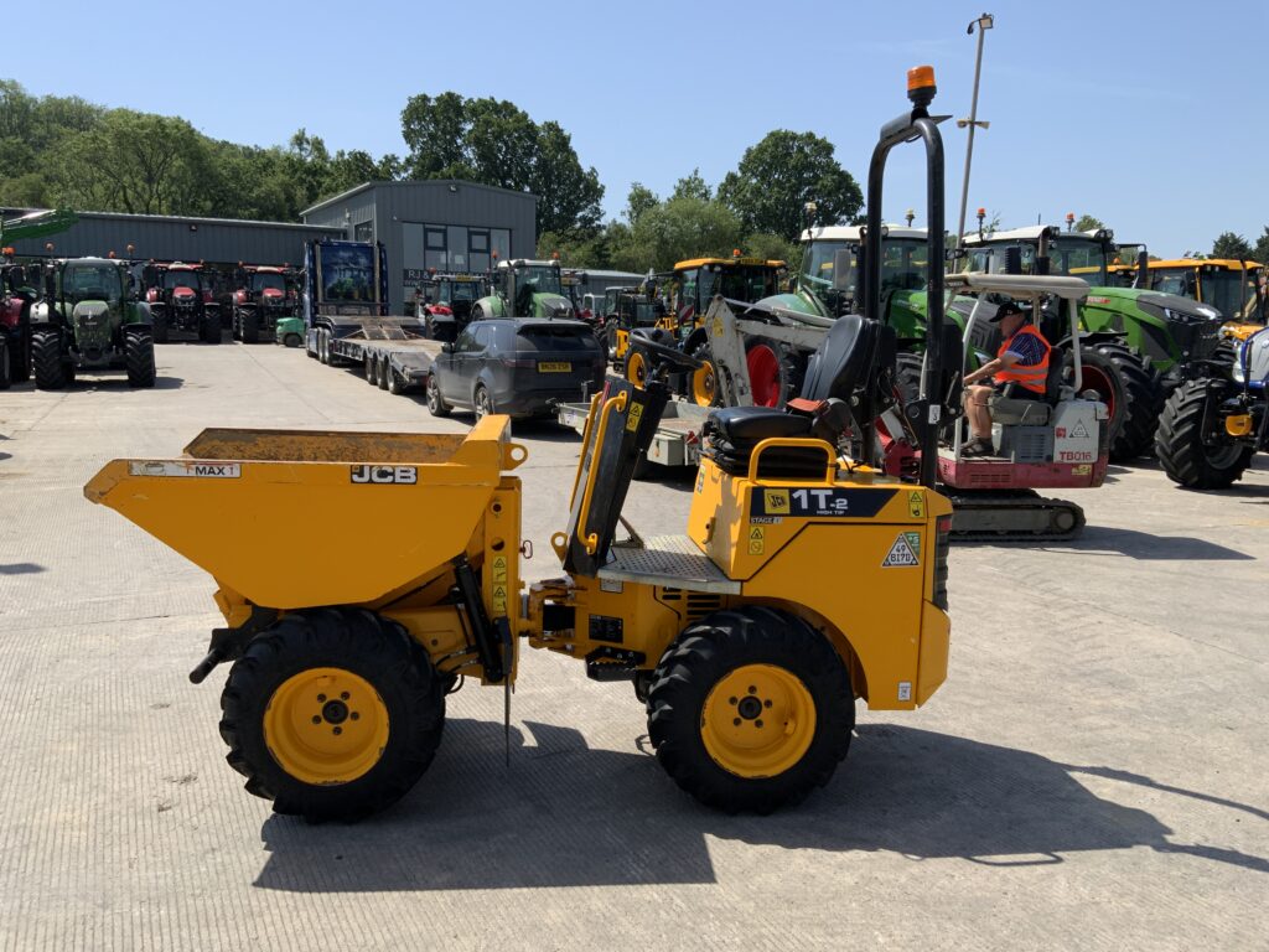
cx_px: 634
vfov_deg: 48.2
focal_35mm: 29
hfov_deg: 61.7
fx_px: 1063
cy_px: 476
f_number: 1.8
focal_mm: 3
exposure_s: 1/1577
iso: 16
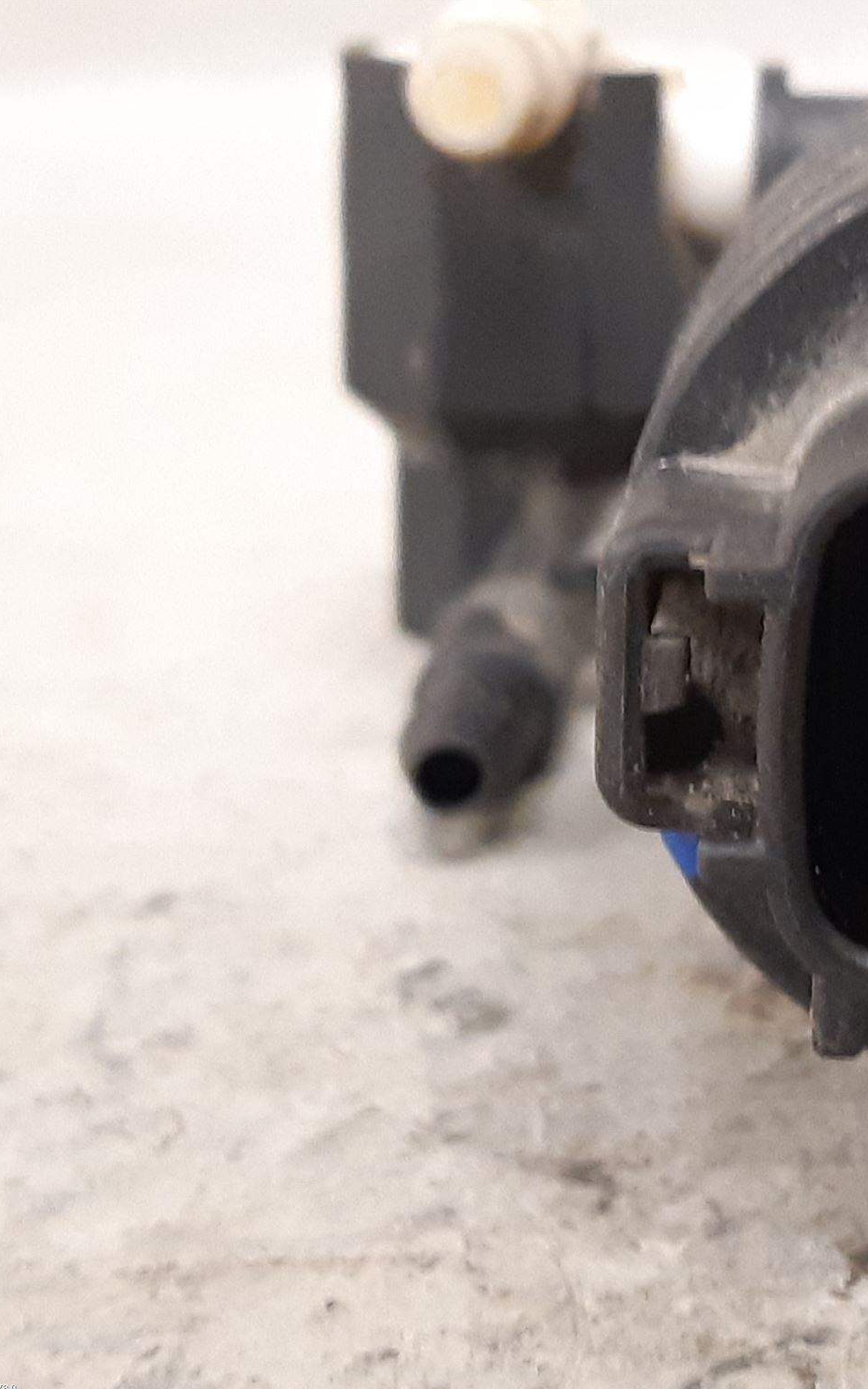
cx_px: 856
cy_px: 697
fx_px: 1401
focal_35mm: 37
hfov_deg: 31.9
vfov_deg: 52.8
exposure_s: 1/25
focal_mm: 3.93
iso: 250
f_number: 1.7
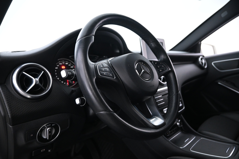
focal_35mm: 24
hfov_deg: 73.7
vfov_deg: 53.1
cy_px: 80
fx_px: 159
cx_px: 120
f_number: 3.5
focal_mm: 16
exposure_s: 1/25
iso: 2200
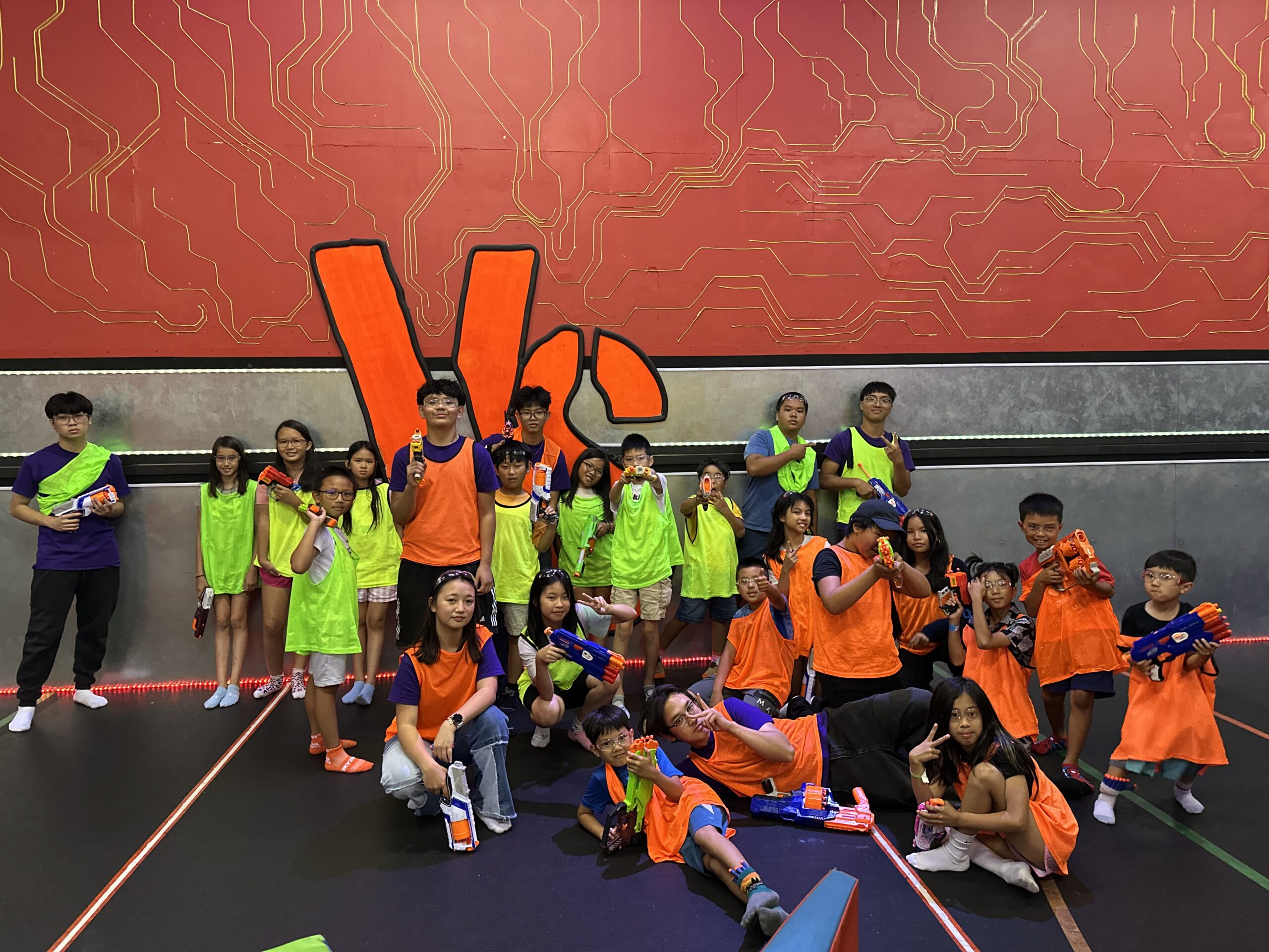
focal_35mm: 24
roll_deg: +0.5
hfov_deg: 71.6
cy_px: 476
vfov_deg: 56.8
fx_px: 880
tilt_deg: -4.6
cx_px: 634
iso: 640
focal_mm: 6.86
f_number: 1.78
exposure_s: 1/60
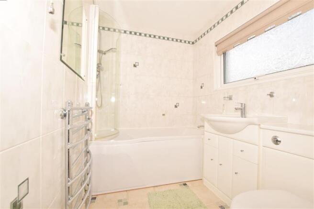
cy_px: 104
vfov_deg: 77.3
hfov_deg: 100.4
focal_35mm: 15
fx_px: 131
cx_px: 157
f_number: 9
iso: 200
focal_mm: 10
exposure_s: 1/200
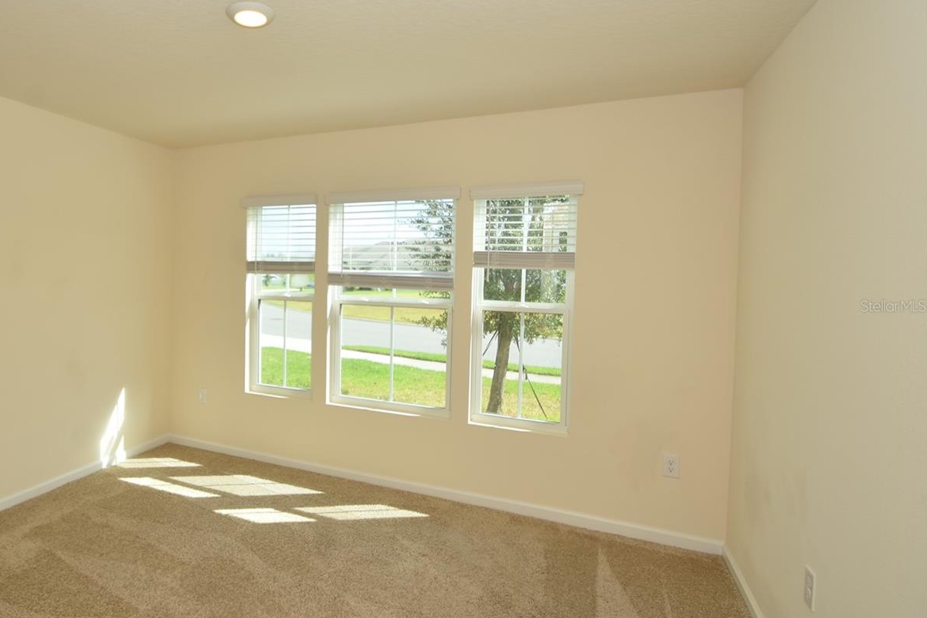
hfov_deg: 81.2
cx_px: 311
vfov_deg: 61.9
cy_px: 306
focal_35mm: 20
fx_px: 515
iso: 100
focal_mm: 10
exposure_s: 1/160
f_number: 6.3
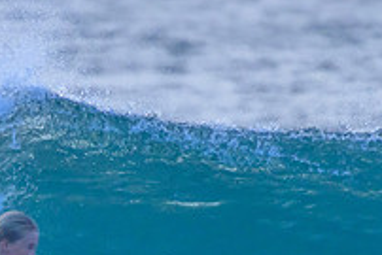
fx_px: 25951
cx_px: 149
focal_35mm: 2444
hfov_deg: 0.8
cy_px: 328
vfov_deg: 0.6
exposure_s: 1/2000
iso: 4500
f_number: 11
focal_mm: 850
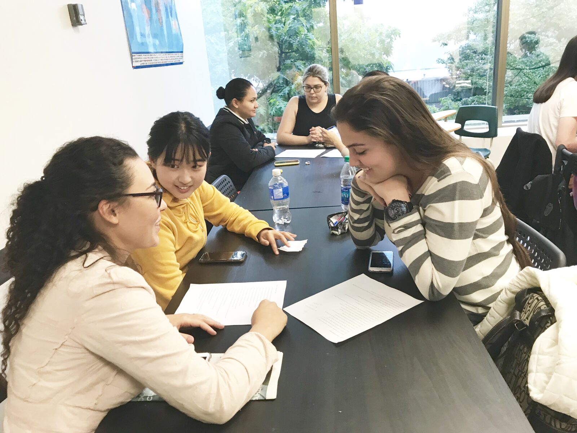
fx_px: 467
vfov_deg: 49.7
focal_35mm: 28
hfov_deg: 63.4
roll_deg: +6.3
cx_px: 288
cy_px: 216
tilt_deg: -19.4
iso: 40
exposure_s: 1/15
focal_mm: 3.99
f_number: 1.8
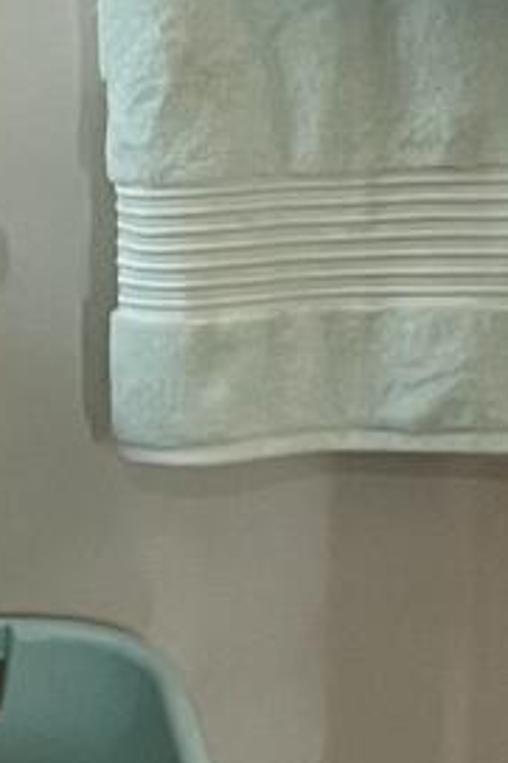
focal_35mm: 199
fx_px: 4217
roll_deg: +3.9
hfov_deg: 6.5
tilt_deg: -17.2
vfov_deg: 10.3
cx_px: -763
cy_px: 670
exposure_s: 1/60
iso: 500
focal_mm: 5.7
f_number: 1.5
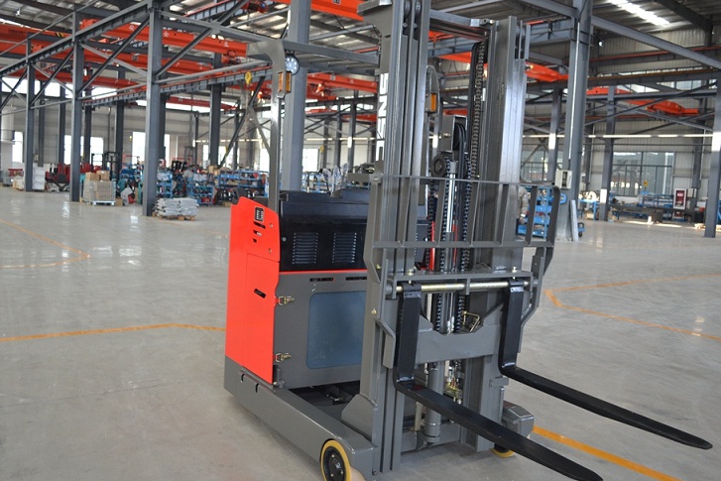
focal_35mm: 33
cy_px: 236
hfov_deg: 57.2
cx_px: 340
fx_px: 661
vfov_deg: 40.0
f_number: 4
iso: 400
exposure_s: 1/60
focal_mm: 20
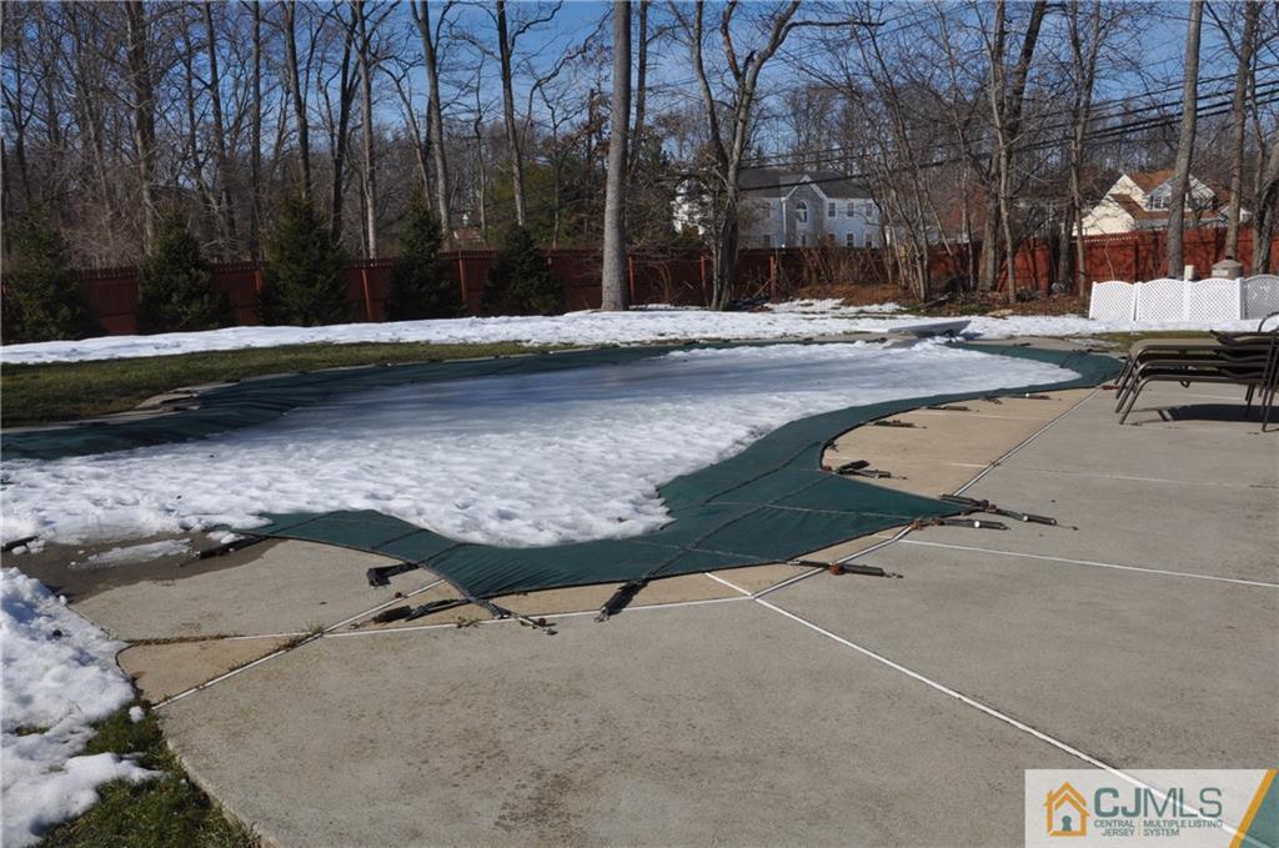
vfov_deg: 36.7
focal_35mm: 36
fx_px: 1277
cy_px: 424
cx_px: 640
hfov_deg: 53.2
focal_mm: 24
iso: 200
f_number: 18
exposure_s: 1/200
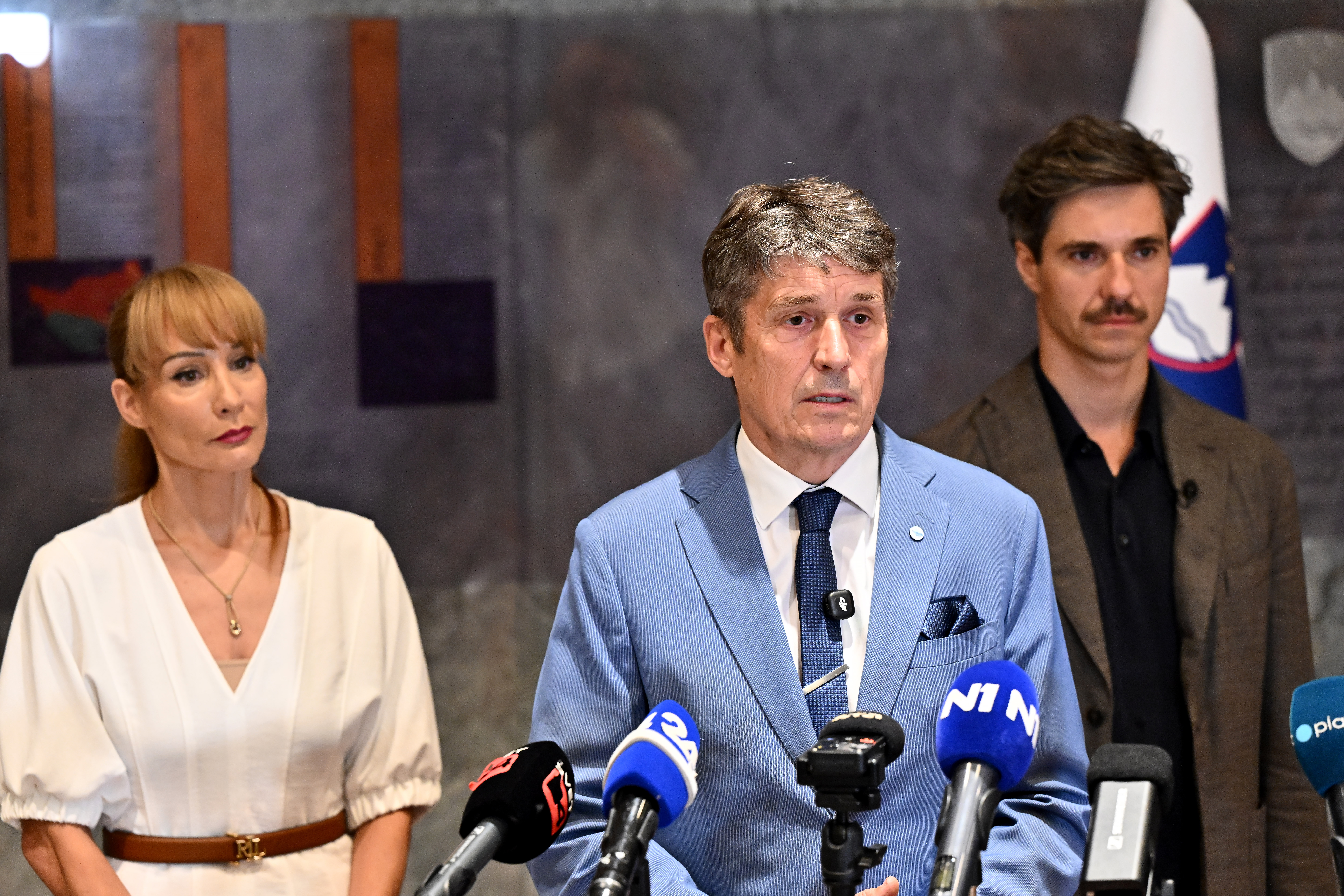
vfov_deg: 10.5
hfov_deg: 15.8
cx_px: 672
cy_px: 448
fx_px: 4853
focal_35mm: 130
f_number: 4
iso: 5000
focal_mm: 130
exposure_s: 1/160
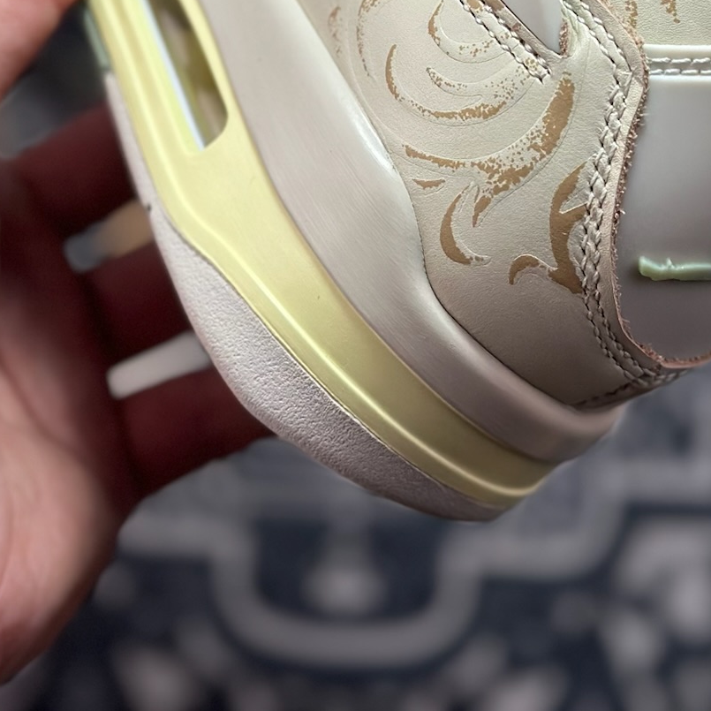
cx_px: 412
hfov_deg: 16.1
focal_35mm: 108
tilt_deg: -56.5
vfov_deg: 15.4
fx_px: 2510
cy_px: -188
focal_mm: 6.86
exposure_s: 1/1639
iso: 80
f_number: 1.78
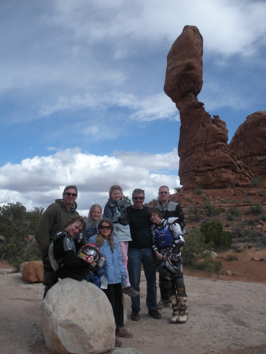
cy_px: 177
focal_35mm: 36
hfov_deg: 39.7
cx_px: 133
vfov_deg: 51.3
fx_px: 369
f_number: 3.5
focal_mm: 6.3
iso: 64
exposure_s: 1/896
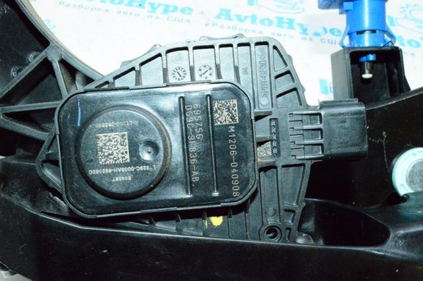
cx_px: 212
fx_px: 475
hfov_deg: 48.0
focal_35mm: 40
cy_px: 140
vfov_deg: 32.9
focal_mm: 27
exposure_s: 1/50
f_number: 25
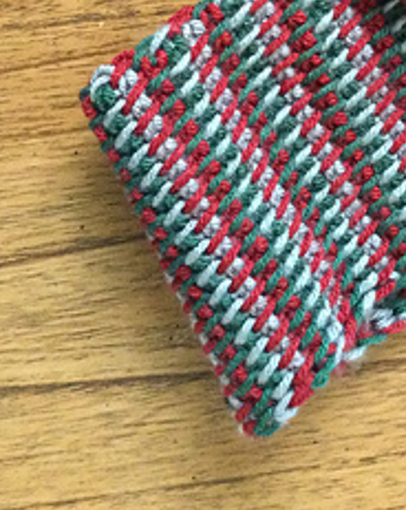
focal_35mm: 84
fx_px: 1265
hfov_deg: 18.0
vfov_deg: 21.0
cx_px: 349
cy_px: -128
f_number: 2.4
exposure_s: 1/15
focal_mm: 3.3
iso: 250
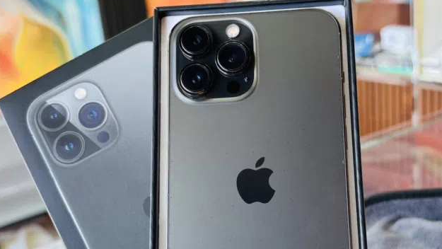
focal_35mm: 29
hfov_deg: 66.0
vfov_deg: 39.9
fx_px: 340
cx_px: 220
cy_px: 158
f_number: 1.6
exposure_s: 1/100
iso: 40
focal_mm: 5.96
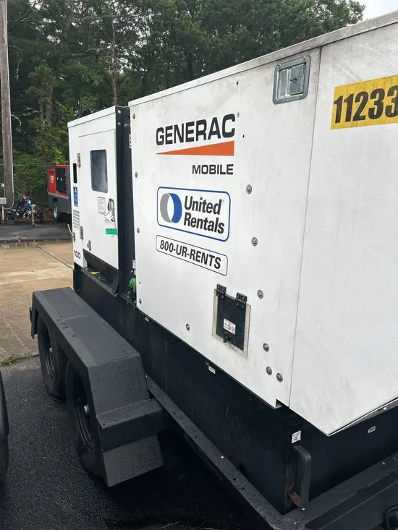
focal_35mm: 26
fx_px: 398
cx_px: 199
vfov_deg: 67.3
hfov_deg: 53.1
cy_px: 265
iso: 50
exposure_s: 1/499
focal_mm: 5.7
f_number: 1.5
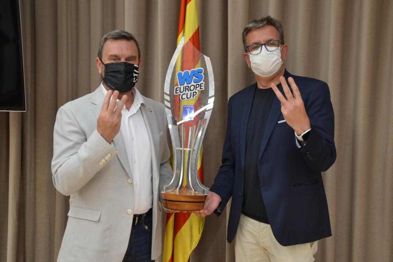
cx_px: 196
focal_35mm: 52
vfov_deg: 25.8
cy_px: 131
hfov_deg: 37.8
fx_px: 573
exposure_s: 1/30
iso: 400
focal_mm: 35
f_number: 4.5
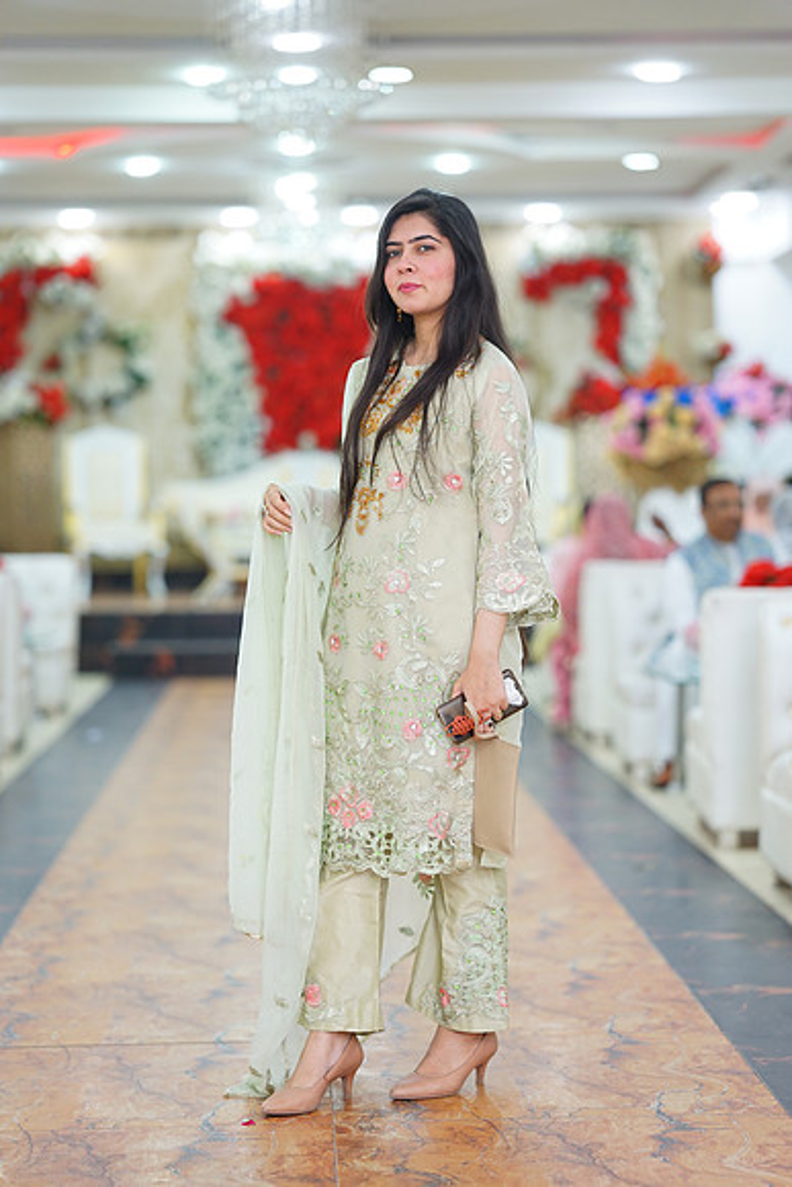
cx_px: 396
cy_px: 594
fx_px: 2803
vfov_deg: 23.9
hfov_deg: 16.1
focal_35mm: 85
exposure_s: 1/160
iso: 400
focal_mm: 85
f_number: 2
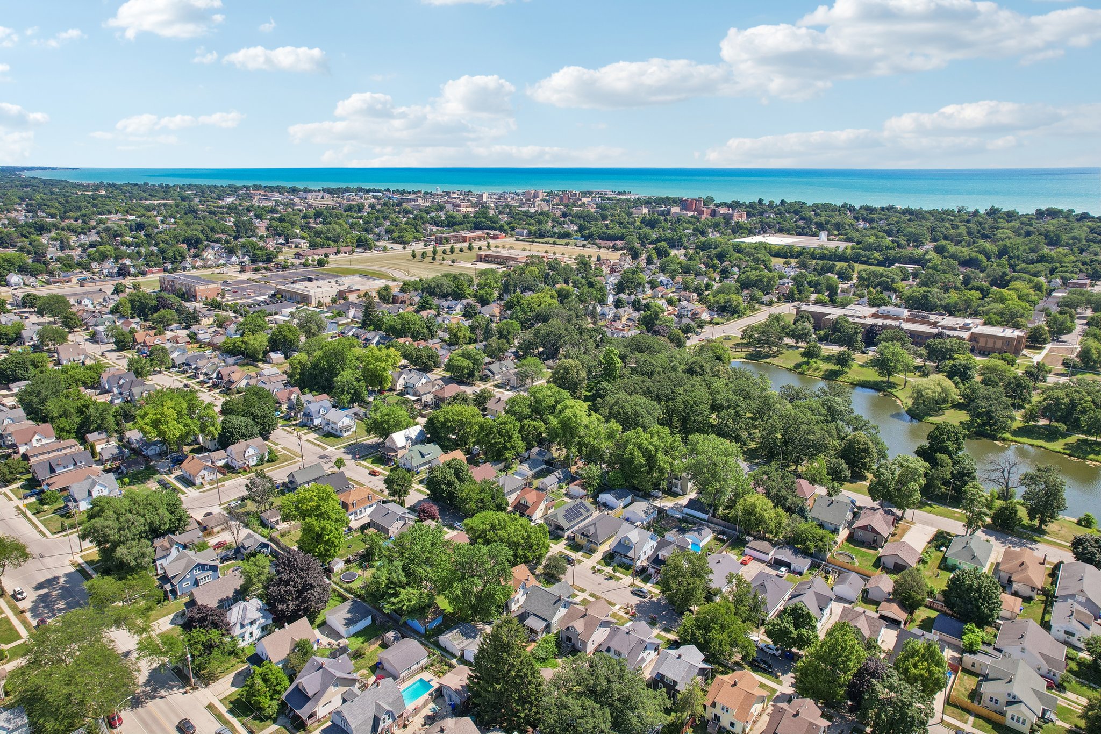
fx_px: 673
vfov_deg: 57.2
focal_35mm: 22
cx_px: 550
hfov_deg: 78.6
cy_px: 367
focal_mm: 8.4
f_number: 2.8
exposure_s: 1/1600
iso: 100
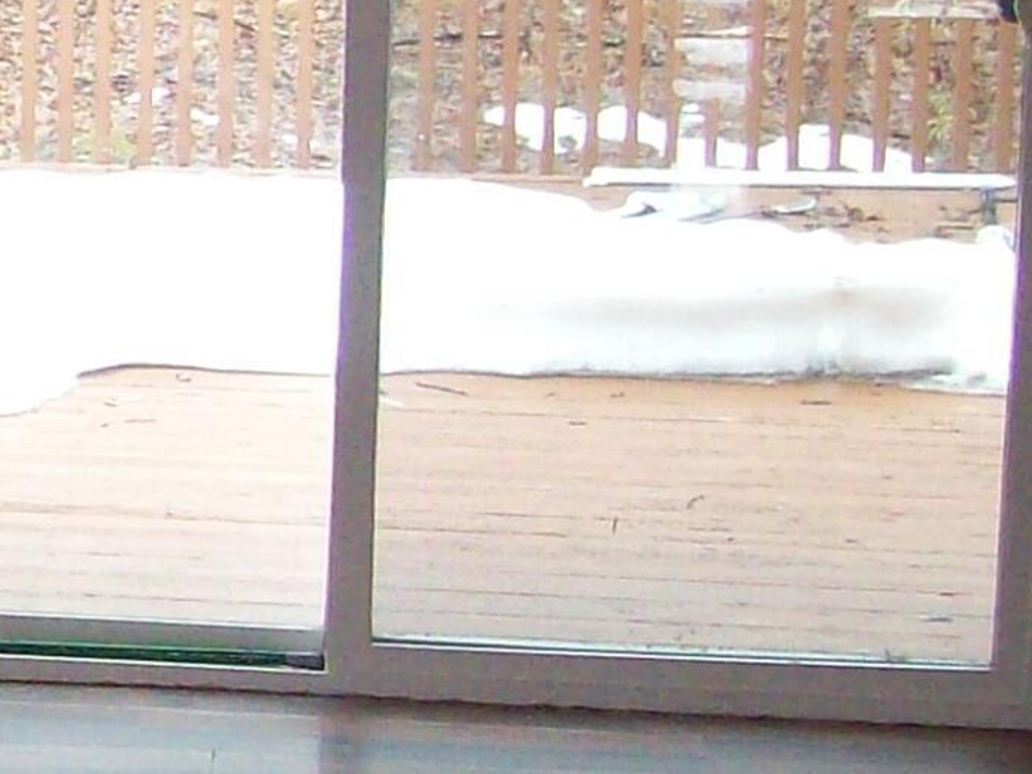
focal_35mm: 156
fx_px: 4651
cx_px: -1130
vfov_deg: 9.5
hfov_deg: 11.3
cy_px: 188
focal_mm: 6
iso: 200
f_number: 2.7
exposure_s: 1/64
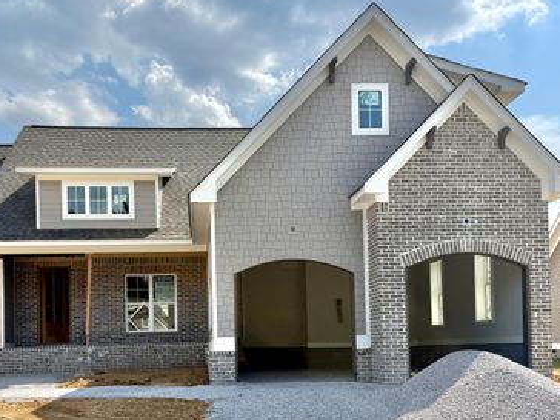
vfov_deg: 42.8
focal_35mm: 33
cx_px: 205
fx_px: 534
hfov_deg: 54.6
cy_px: 247
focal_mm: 6.76
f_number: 1.78
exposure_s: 1/10309
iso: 125
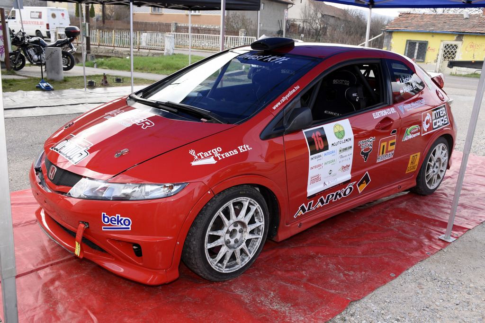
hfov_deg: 57.2
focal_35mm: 33
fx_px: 445
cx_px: 242
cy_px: 162
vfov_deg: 40.0
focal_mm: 22
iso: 100
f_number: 8
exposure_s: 1/60
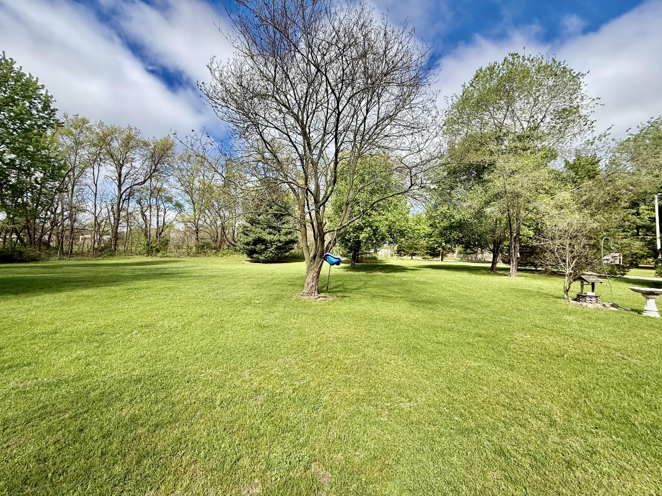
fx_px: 268
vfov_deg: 85.7
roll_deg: -1.7
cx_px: 331
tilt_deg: +0.7
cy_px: 248
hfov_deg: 102.1
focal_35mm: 14
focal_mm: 2.22
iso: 50
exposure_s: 1/914
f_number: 2.2
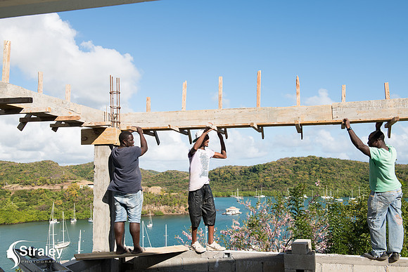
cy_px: 136
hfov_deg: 53.1
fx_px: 408
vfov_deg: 36.9
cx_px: 204
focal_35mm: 36
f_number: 8
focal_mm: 36
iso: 64
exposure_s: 1/160
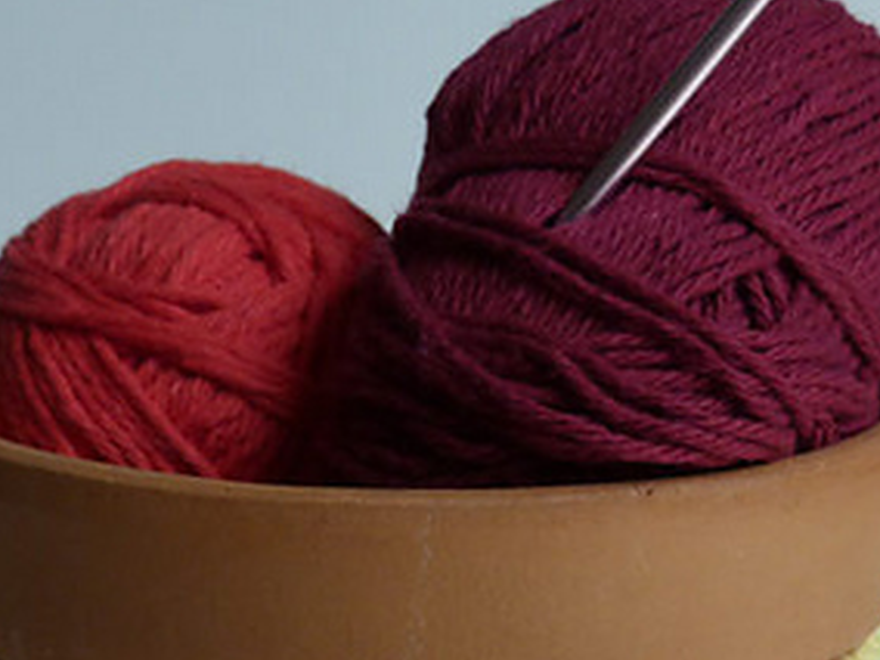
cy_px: 648
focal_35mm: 115
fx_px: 2924
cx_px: 428
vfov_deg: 12.7
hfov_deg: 17.1
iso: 200
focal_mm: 9.2
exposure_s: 1/200
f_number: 3.2
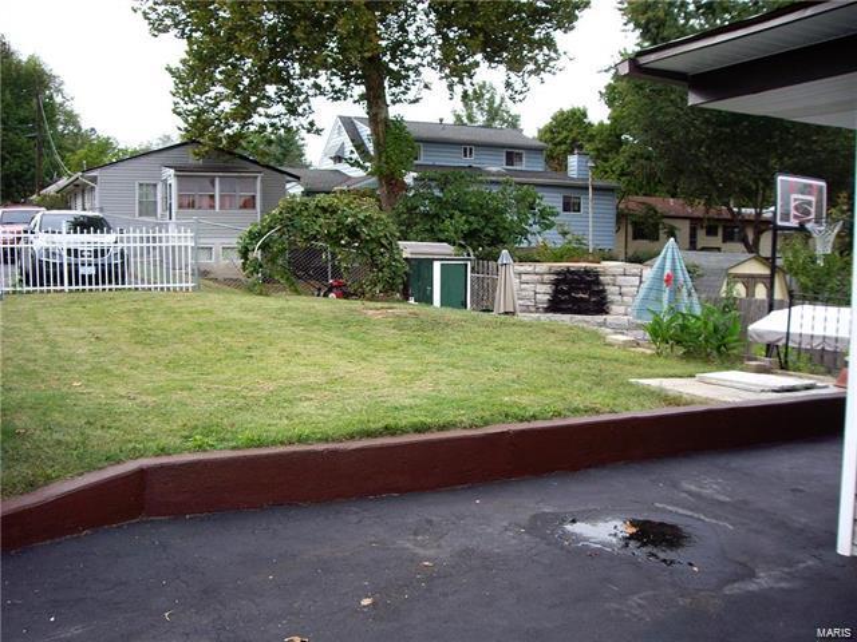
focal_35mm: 38
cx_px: 428
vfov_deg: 37.7
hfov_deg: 49.0
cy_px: 321
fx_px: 941
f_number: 4.3
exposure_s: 1/125
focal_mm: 6.2
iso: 100
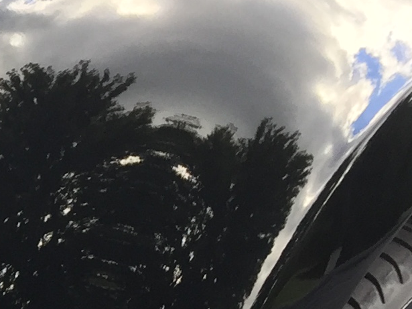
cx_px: -460
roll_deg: +0.0
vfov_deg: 9.2
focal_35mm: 154
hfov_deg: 11.4
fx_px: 1833
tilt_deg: -10.7
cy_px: 538
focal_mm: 4.15
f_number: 2.2
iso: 32
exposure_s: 1/192
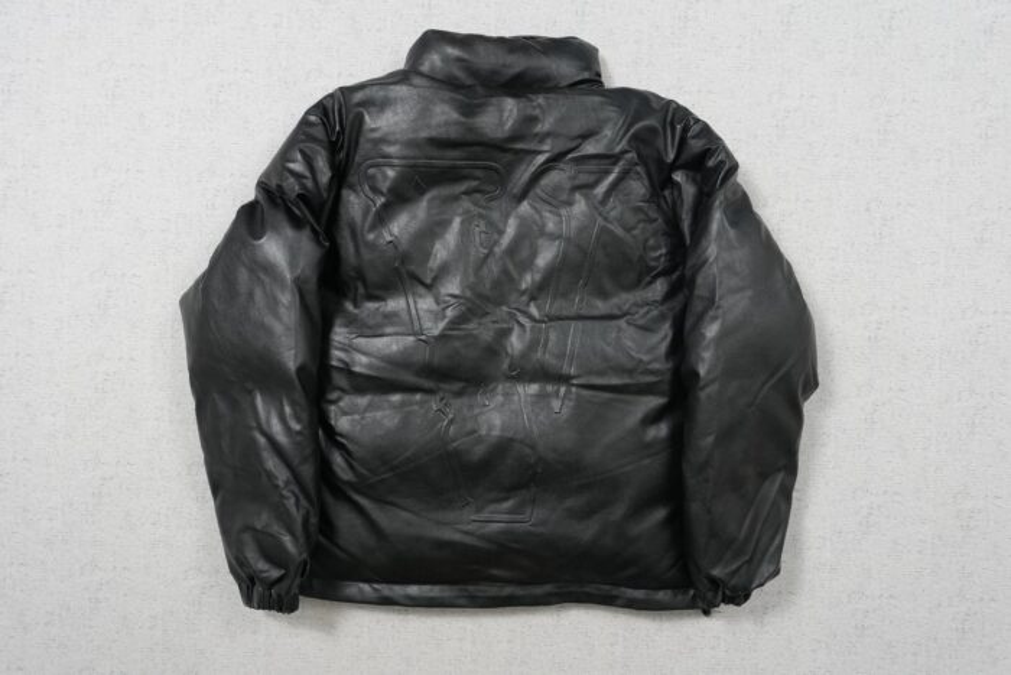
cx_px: 506
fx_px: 800
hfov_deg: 64.5
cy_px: 338
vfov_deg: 45.7
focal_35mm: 28
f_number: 10
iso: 1600
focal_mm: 19
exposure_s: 1/100
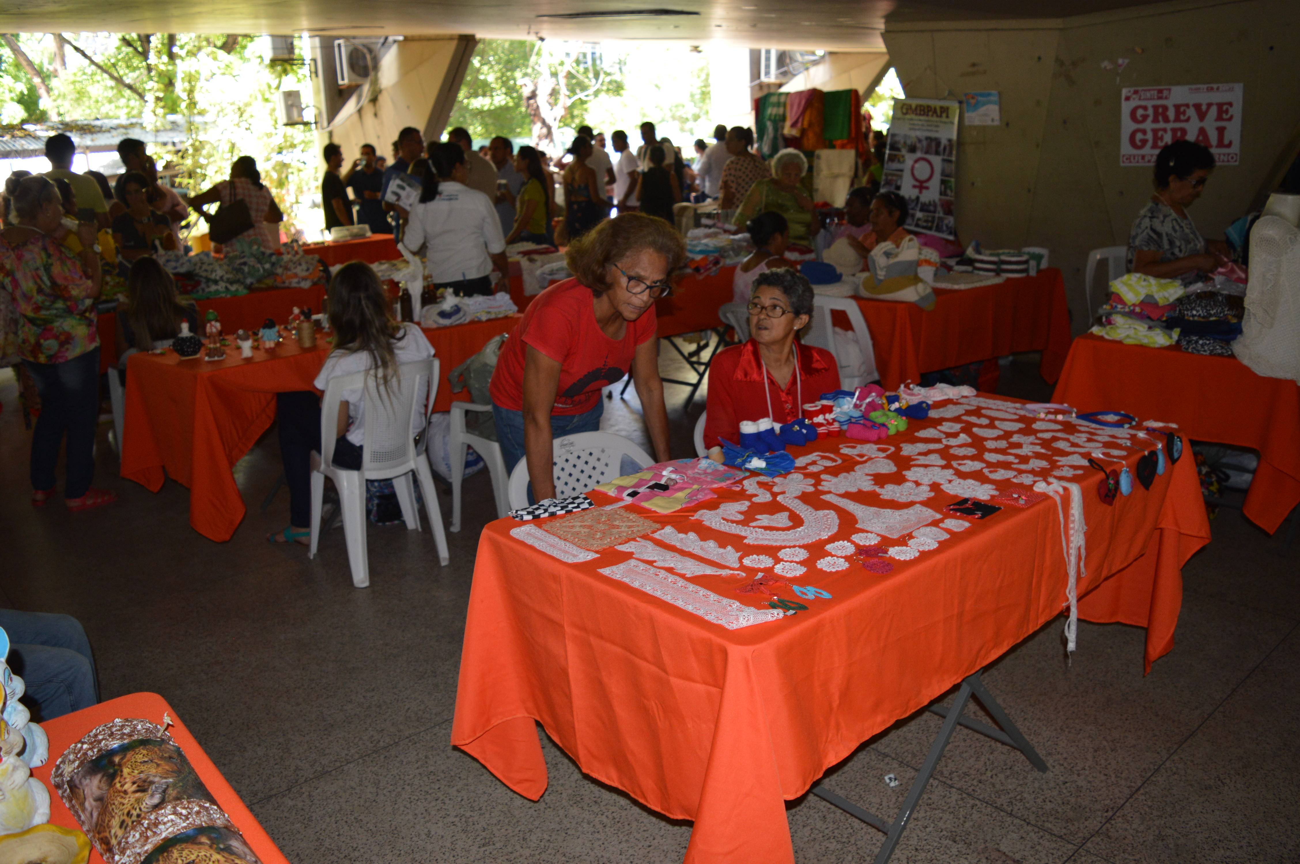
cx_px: 650
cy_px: 432
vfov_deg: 47.8
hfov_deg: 67.4
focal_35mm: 27
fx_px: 974
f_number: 3.5
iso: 450
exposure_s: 1/60
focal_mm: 18
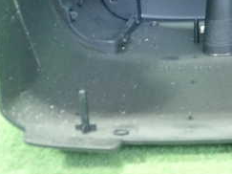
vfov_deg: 19.3
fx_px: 496
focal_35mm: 74
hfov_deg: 25.6
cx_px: 205
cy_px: -2
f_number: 2.3
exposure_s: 1/50
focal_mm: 5.5
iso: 800
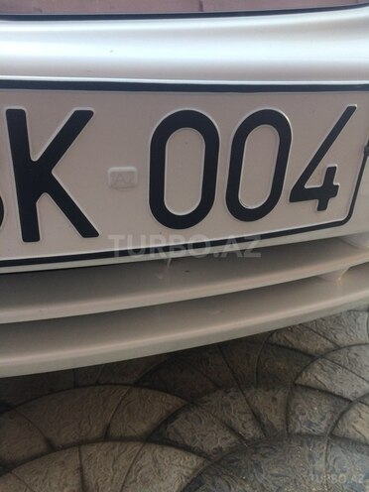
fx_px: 412
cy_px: 246
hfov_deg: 48.2
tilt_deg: -26.4
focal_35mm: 29
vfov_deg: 61.7
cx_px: 184
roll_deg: -4.2
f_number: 2.2
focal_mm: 4.15
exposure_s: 1/100
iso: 64
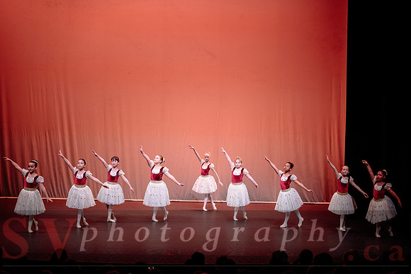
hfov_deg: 26.0
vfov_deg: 17.5
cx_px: 206
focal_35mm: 78
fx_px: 891
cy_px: 137
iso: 1250
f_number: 2.8
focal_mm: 78
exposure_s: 1/400
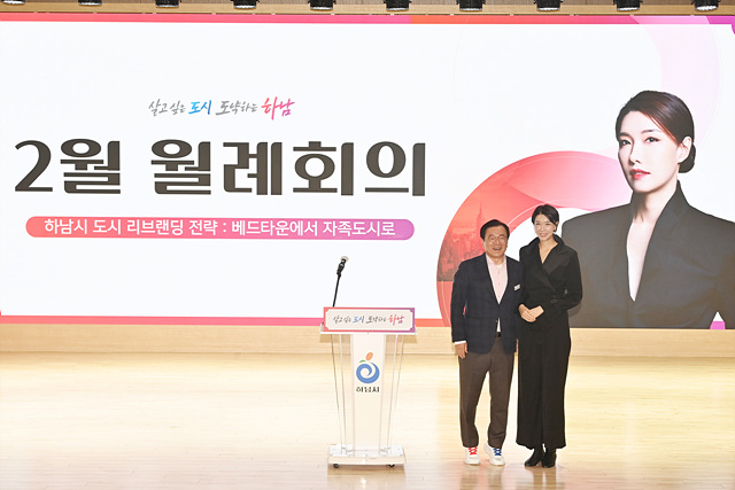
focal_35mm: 78
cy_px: 245
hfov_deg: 26.0
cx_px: 368
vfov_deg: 17.5
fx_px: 1593
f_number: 6.3
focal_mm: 78
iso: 800
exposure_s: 1/80
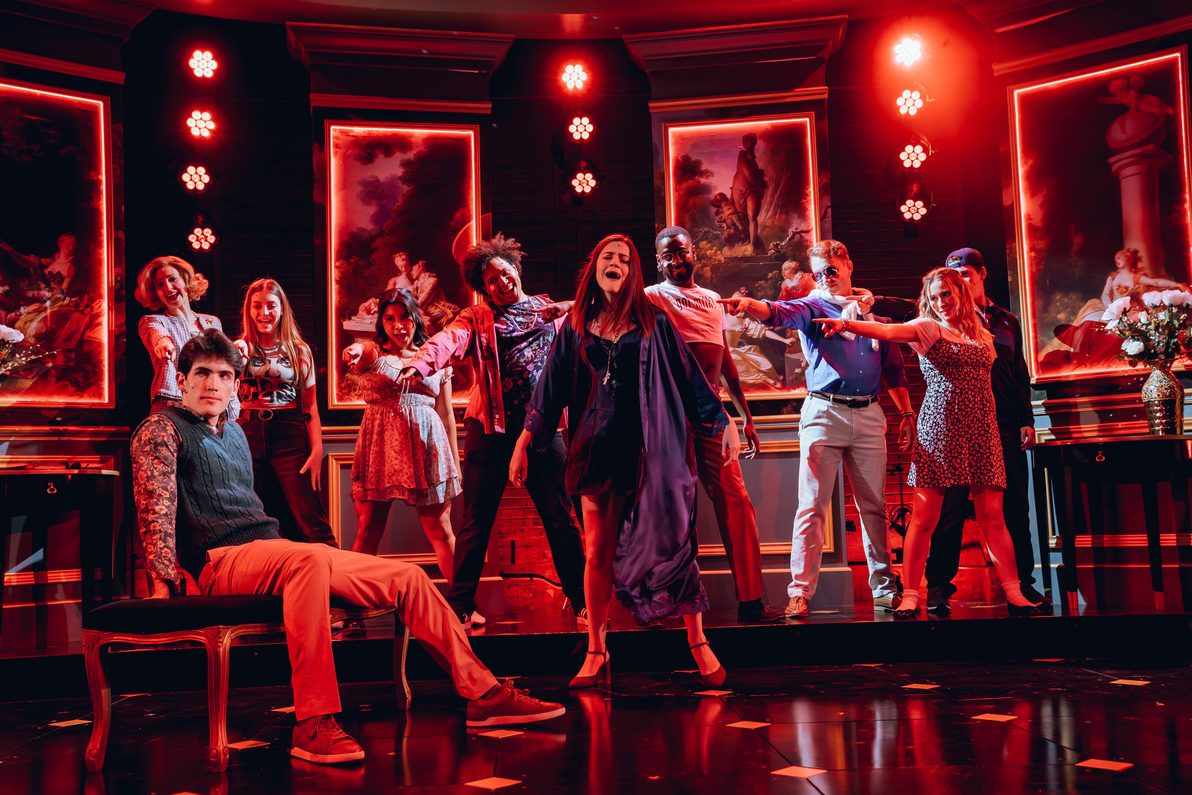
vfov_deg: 33.4
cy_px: 398
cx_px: 596
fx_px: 1324
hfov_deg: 48.5
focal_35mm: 40
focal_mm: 40
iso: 1600
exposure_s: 1/320
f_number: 4
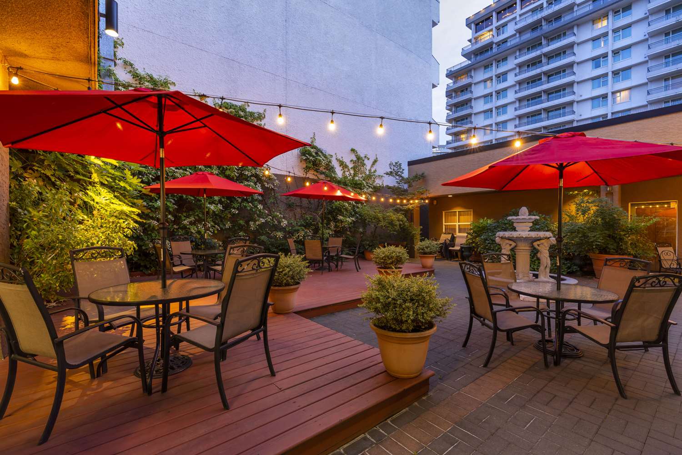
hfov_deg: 96.7
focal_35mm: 16
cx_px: 341
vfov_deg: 73.7
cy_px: 228
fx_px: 303
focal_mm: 16
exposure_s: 3.2
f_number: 6.3
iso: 100
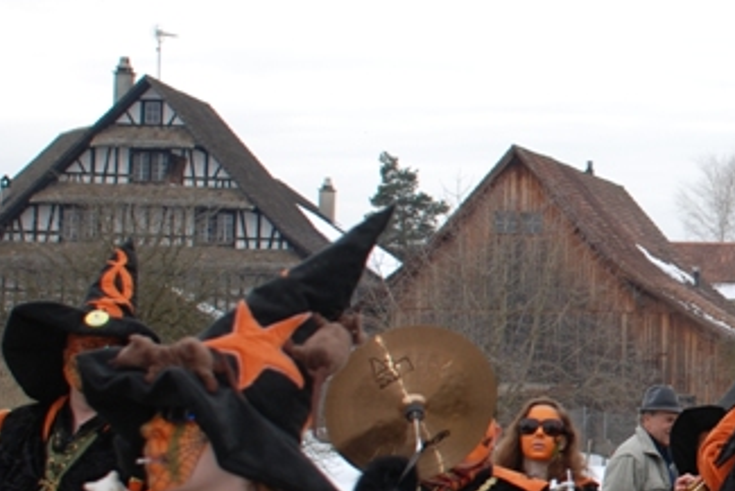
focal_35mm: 123
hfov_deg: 15.7
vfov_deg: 11.2
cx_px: 982
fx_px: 2512
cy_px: 307
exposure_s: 1/200
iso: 100
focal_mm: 26
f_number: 4
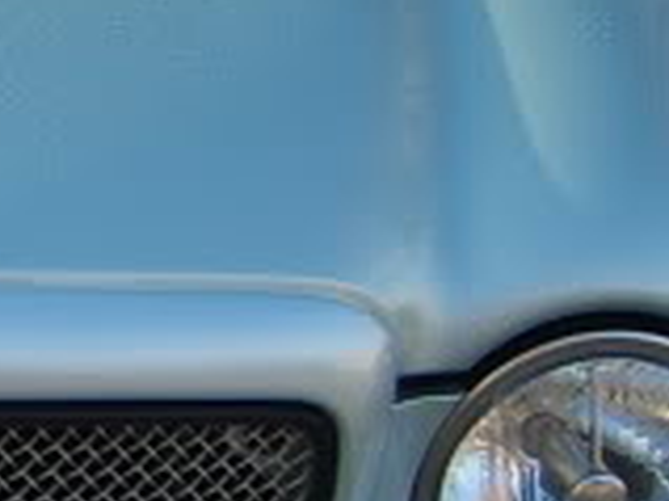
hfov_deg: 8.3
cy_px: 114
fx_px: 4364
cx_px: -673
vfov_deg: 6.6
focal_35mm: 226
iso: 50
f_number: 2.8
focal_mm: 5.8
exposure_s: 1/250
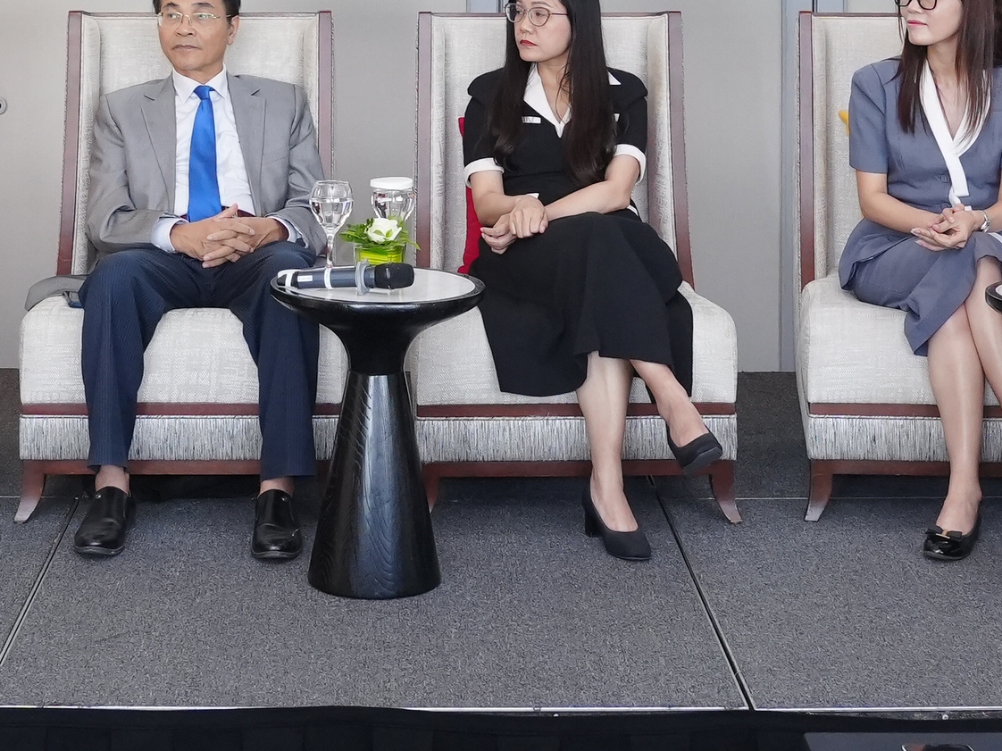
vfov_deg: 17.5
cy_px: -224
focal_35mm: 79
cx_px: 425
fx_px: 2286
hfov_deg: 24.7
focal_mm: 20
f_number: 3.2
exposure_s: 1/200
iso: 2000
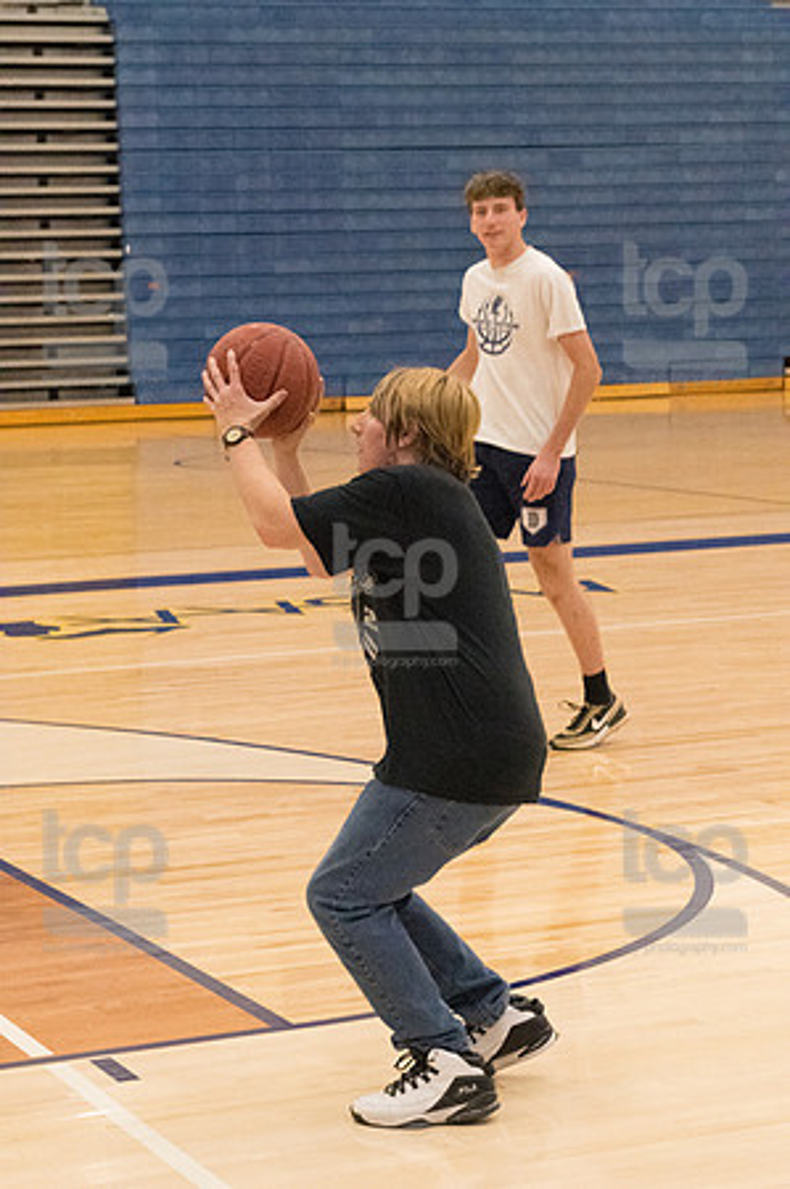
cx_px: 395
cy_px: 594
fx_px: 3068
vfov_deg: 21.9
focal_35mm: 93
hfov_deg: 14.7
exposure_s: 1/400
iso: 10000
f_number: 5.6
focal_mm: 62
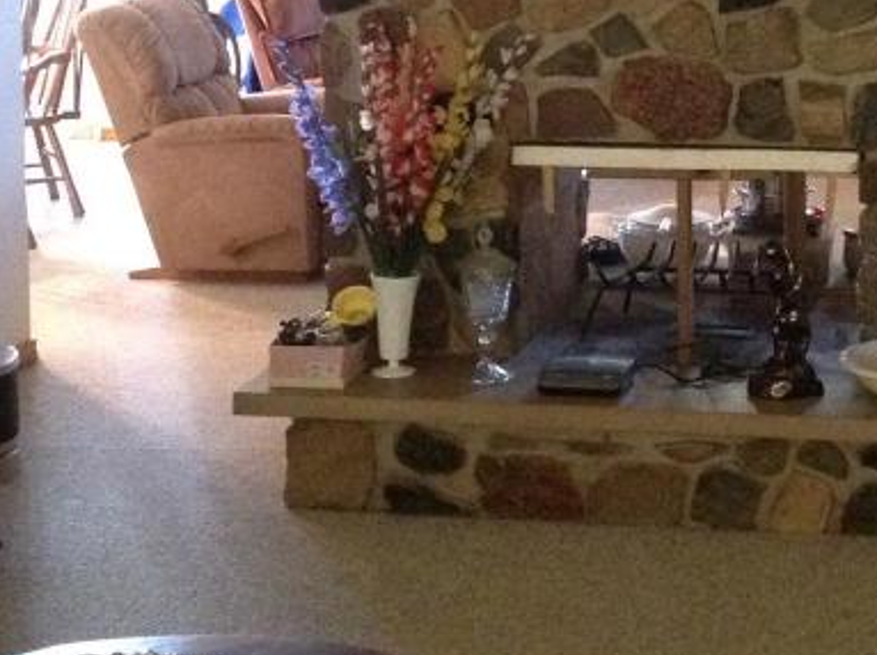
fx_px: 2378
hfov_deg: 20.6
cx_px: 733
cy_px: 11
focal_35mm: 94
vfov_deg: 15.4
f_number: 2.4
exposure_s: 1/15
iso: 640
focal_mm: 4.28
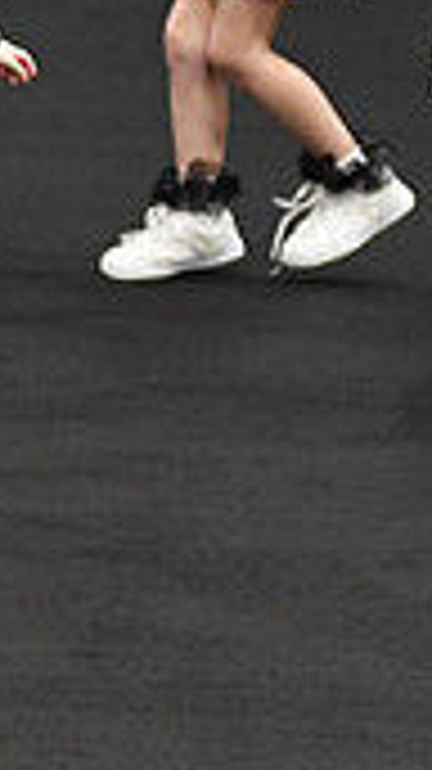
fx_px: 12624
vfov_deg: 3.5
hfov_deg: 1.9
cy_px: 20
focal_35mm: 619
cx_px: -734
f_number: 2.8
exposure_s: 1/800
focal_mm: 116
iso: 5000
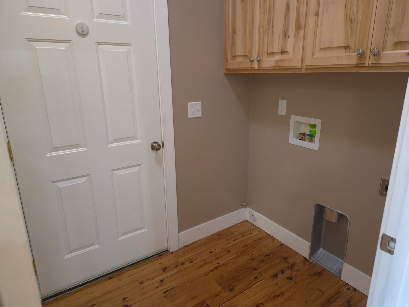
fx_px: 272
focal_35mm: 23
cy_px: 154
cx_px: 204
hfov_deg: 73.9
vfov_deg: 58.9
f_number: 1.8
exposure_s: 1/30
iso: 250
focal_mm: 5.4
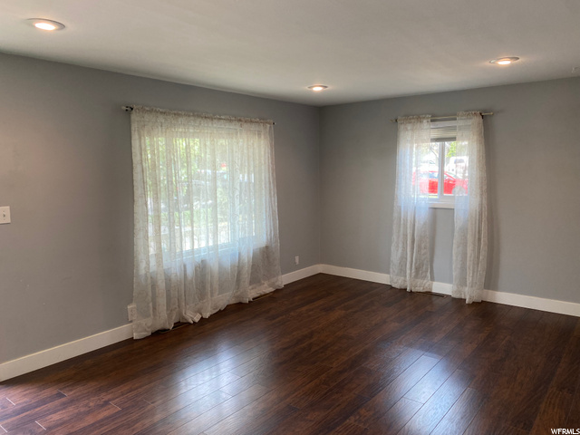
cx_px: 290
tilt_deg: -5.6
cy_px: 218
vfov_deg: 53.1
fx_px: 436
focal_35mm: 26
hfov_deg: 67.3
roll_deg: +0.1
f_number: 1.8
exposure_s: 1/120
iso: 100
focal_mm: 4.25
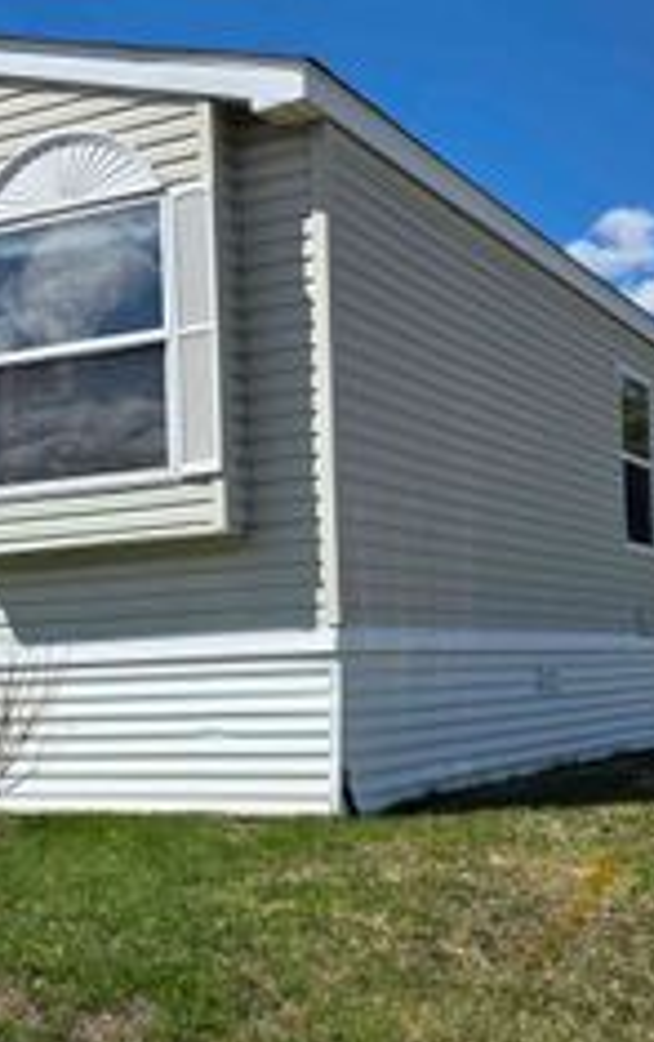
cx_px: 303
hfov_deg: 25.0
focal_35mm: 52
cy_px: 608
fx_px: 1477
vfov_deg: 38.7
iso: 80
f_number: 1.7
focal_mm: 6.3
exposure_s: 1/7333
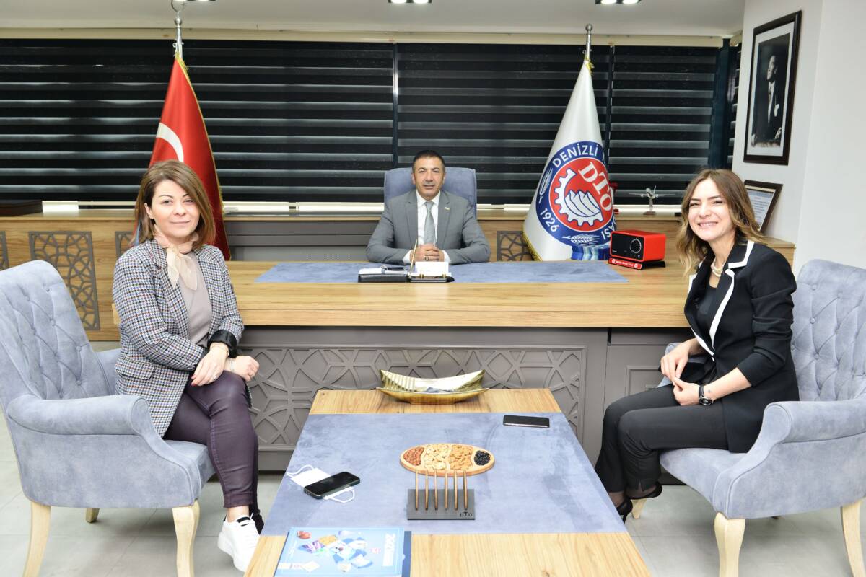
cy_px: 288
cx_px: 433
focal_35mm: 29
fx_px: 698
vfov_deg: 45.0
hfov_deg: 63.7
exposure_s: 1/60
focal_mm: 29
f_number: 5.6
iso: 1000
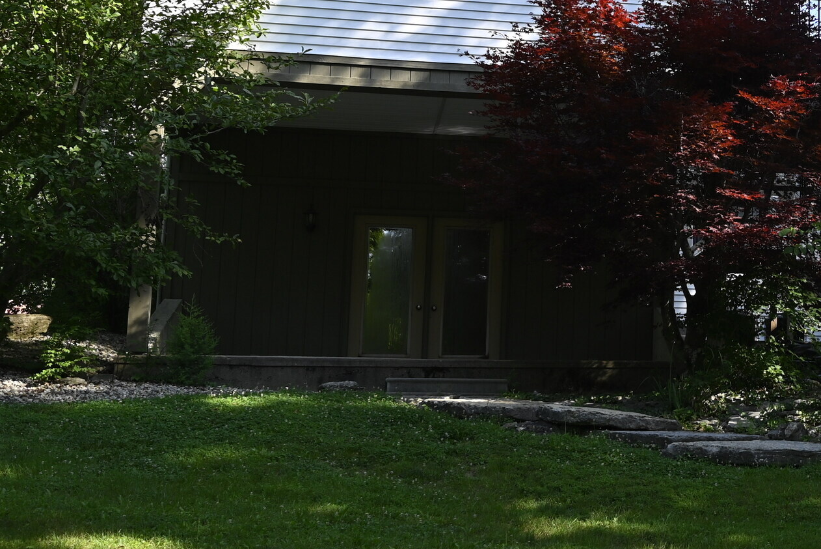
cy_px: 131
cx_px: 926
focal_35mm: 73
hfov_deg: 25.5
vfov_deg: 18.6
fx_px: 1666
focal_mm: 30
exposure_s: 1/160
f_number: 6.3
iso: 100
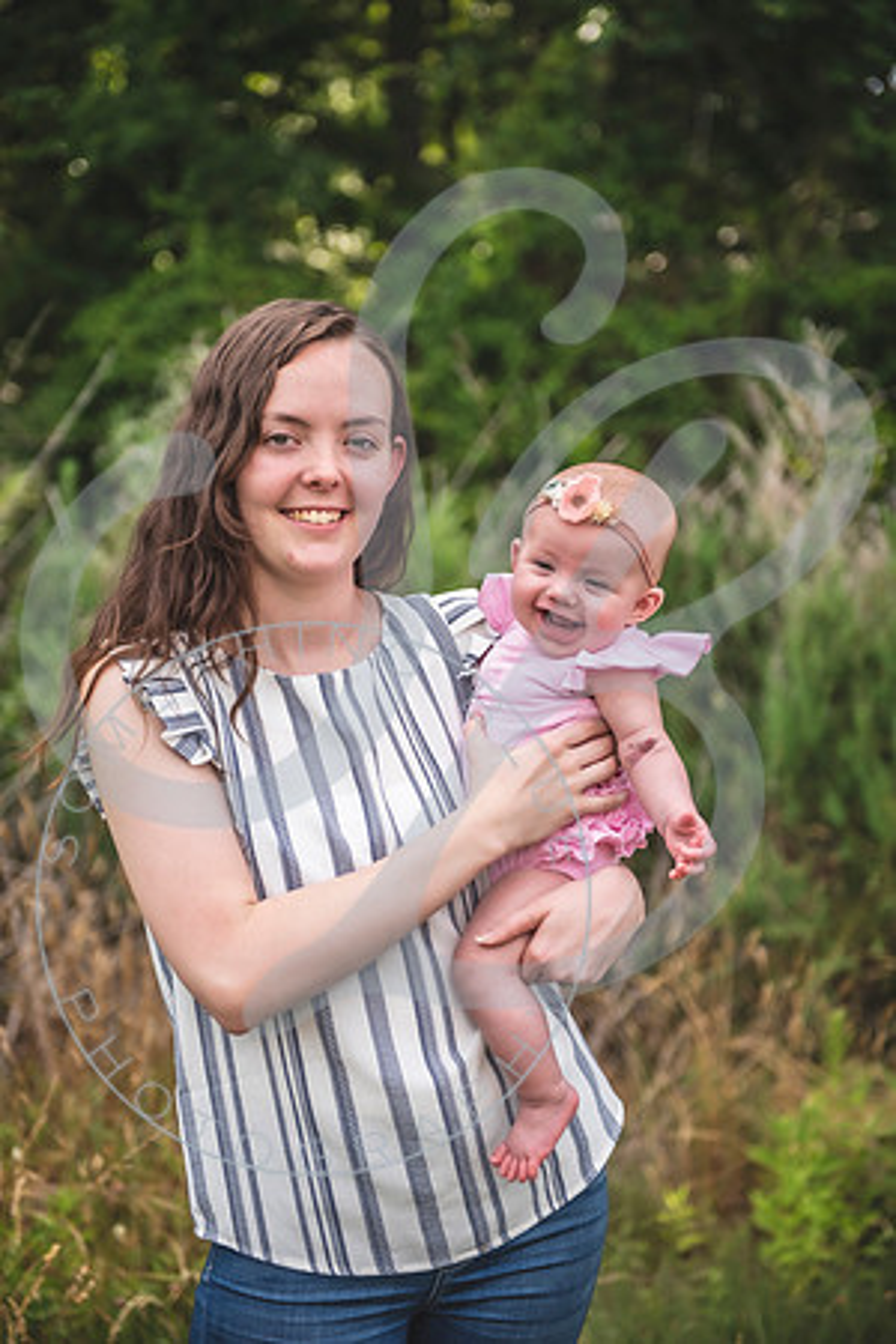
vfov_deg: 32.4
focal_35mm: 62
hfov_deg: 21.9
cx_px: 448
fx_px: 2314
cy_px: 672
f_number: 2.8
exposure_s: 1/640
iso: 100
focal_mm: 62
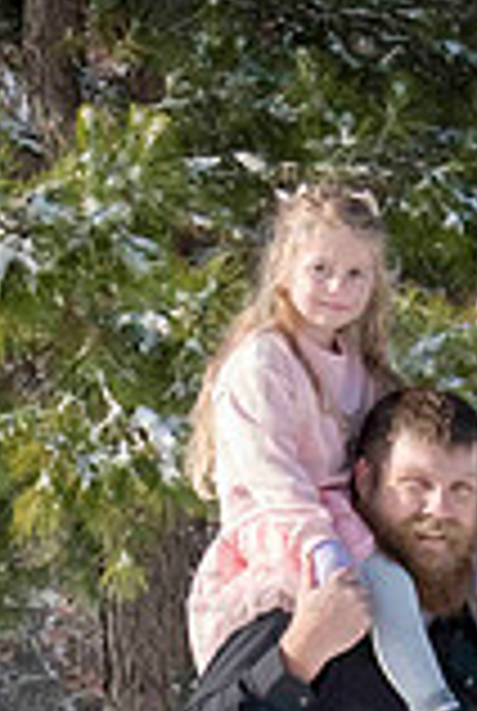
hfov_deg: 7.7
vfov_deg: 11.3
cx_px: 472
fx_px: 3542
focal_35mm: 179
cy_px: 734
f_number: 7.1
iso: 800
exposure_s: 1/2000
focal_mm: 42
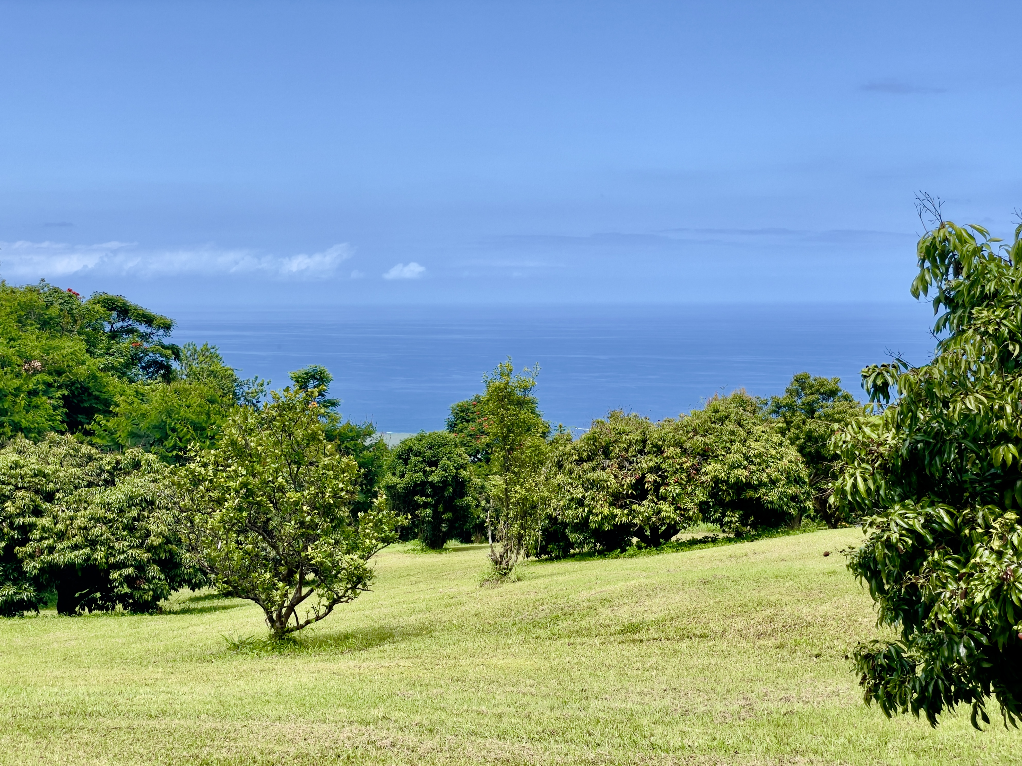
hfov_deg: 36.8
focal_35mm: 52
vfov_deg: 28.0
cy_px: 383
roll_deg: -0.5
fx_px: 1535
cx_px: 511
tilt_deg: -4.1
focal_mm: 6
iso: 25
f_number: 2
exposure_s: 1/905
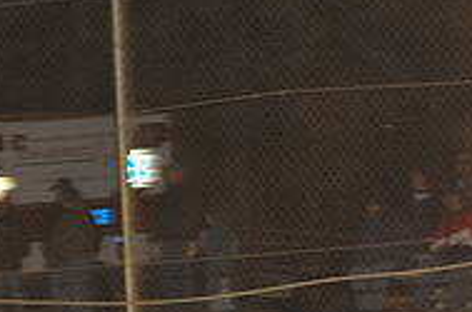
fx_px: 4224
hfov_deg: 6.4
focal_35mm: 323
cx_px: 307
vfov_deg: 4.2
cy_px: 469
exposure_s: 1/250
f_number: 7.1
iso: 640
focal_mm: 105
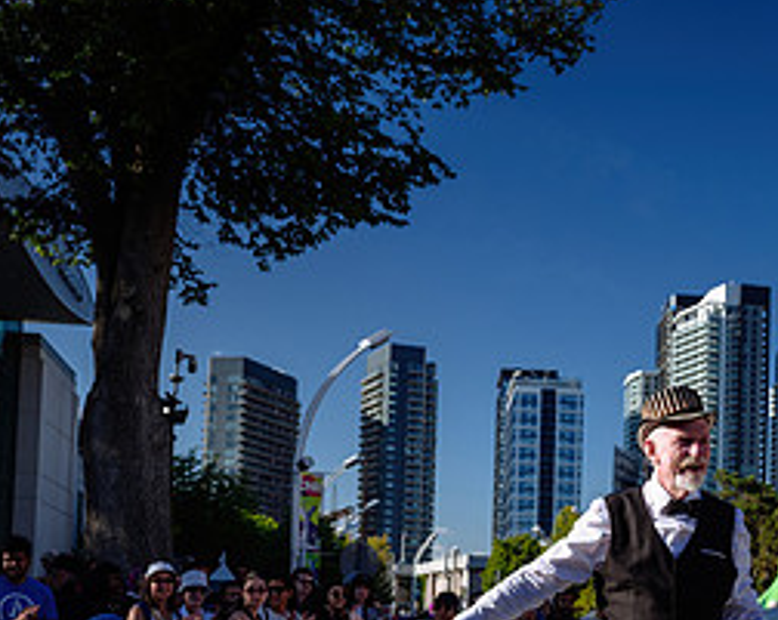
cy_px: 568
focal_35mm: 61
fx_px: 1403
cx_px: 493
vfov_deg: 24.2
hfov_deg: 30.8
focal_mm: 25.5
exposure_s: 1/320
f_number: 4
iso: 64
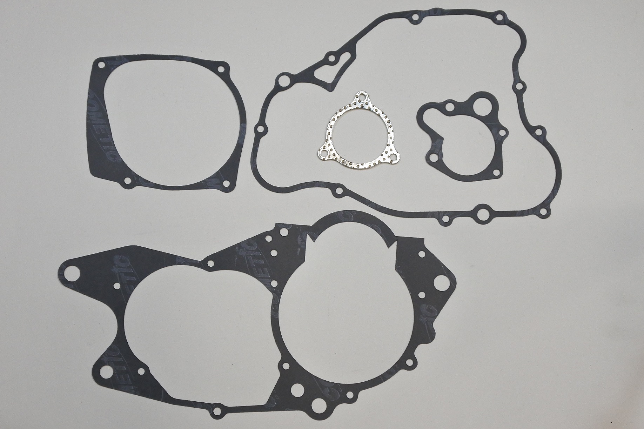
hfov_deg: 41.9
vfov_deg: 28.6
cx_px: 322
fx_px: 841
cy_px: 214
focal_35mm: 47
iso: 560
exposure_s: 1/125
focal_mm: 17.6
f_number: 4.5
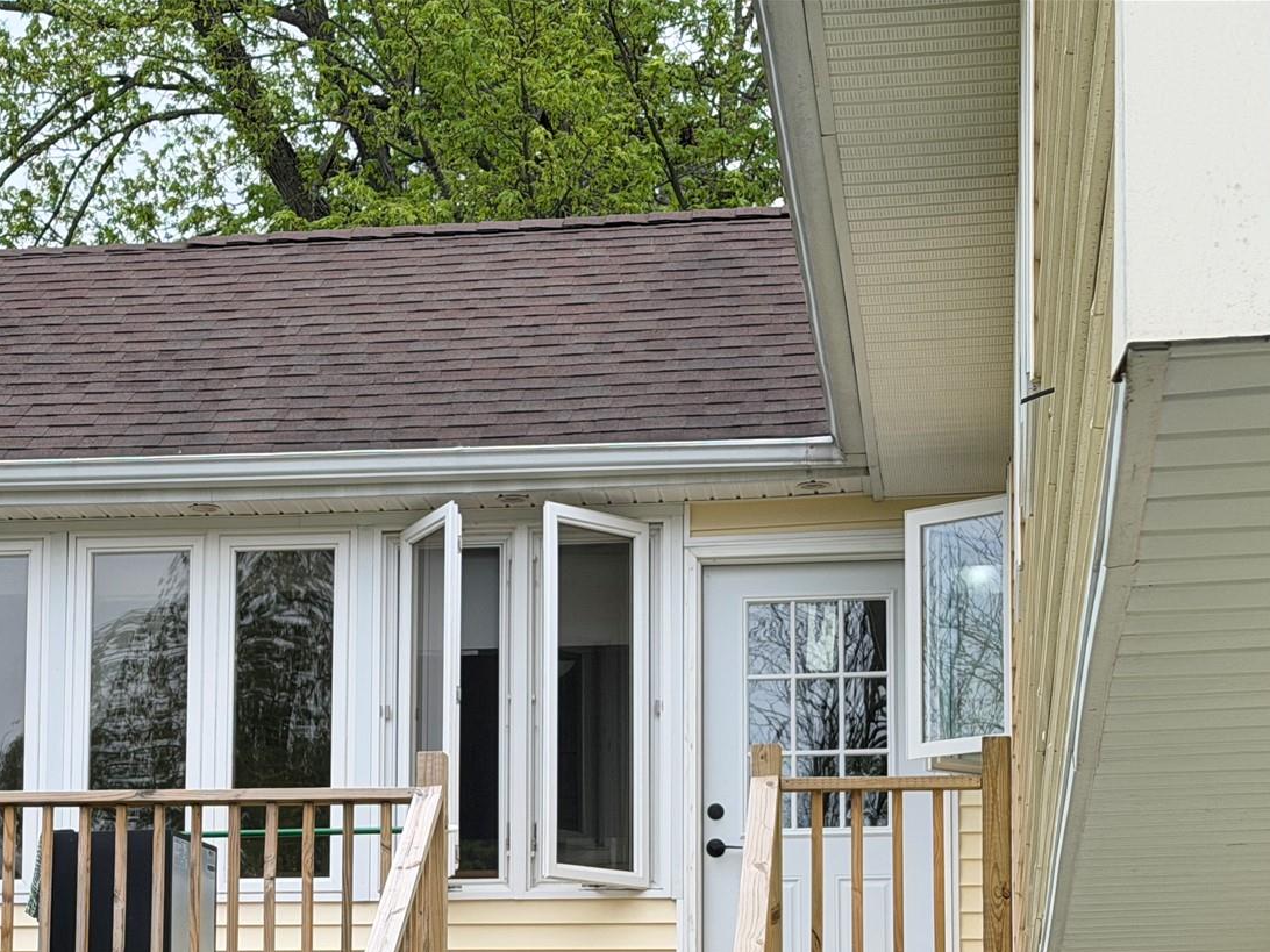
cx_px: 423
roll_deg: -1.6
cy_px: 892
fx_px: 3302
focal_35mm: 90
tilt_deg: +7.0
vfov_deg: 16.2
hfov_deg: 21.7
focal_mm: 6.76
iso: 80
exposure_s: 1/669
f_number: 1.78
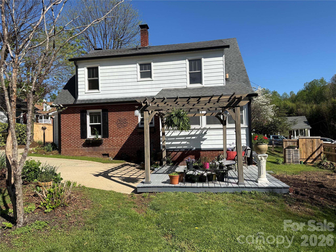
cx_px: 168
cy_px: 126
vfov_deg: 56.8
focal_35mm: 24
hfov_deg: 71.6
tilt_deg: +2.4
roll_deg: +1.7
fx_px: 233
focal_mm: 6.76
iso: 80
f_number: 1.78
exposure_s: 1/4975
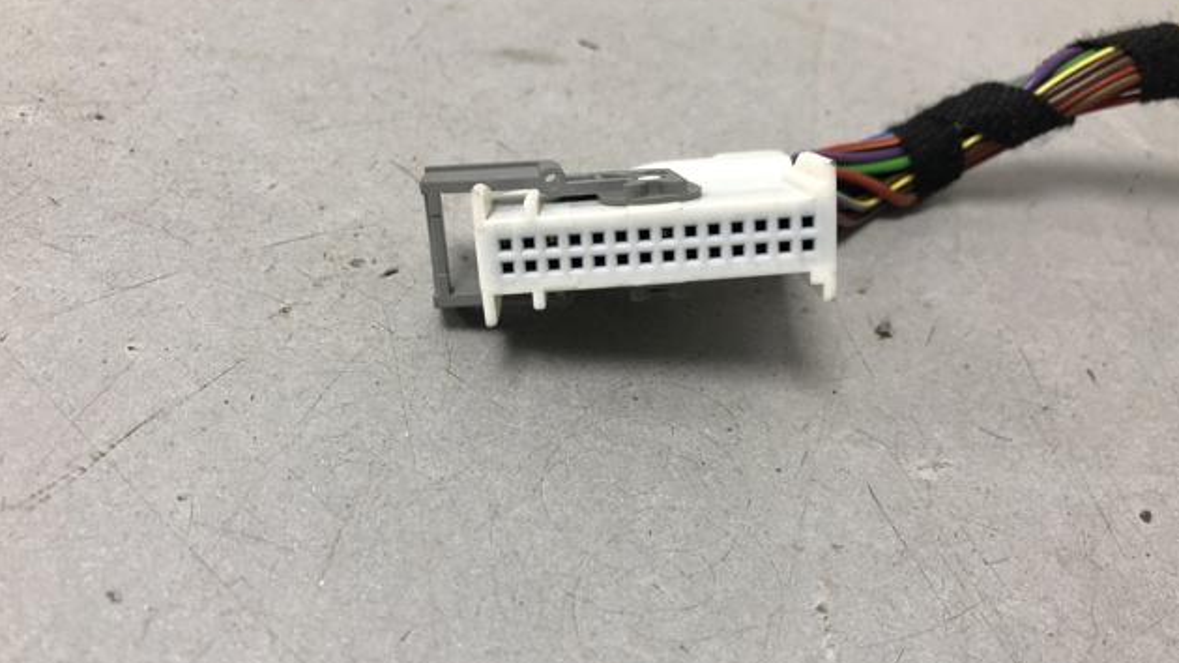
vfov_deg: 37.7
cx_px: 593
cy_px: 361
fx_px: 969
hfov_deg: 62.6
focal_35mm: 31
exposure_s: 1/33
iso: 32
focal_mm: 4
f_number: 1.8
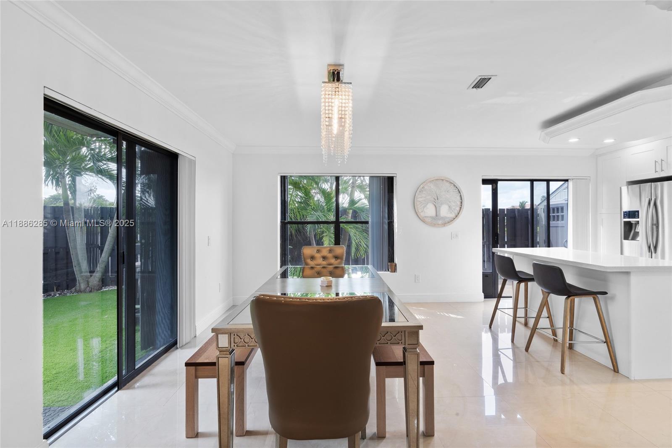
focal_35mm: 16
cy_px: 224
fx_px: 308
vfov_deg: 72.0
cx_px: 336
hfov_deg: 95.0
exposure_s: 1/1.67
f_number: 16
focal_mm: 16.5
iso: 200
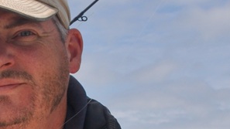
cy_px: 277
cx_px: -142
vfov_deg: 9.7
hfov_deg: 16.6
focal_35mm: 114
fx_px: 695
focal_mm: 18
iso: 200
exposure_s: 1/500
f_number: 11
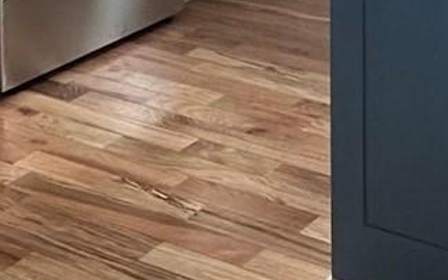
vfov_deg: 11.7
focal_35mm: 95
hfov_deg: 21.3
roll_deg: -0.1
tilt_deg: -0.9
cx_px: 412
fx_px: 1160
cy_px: -356
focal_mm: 2.22
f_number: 2.2
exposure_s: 1/99
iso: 160
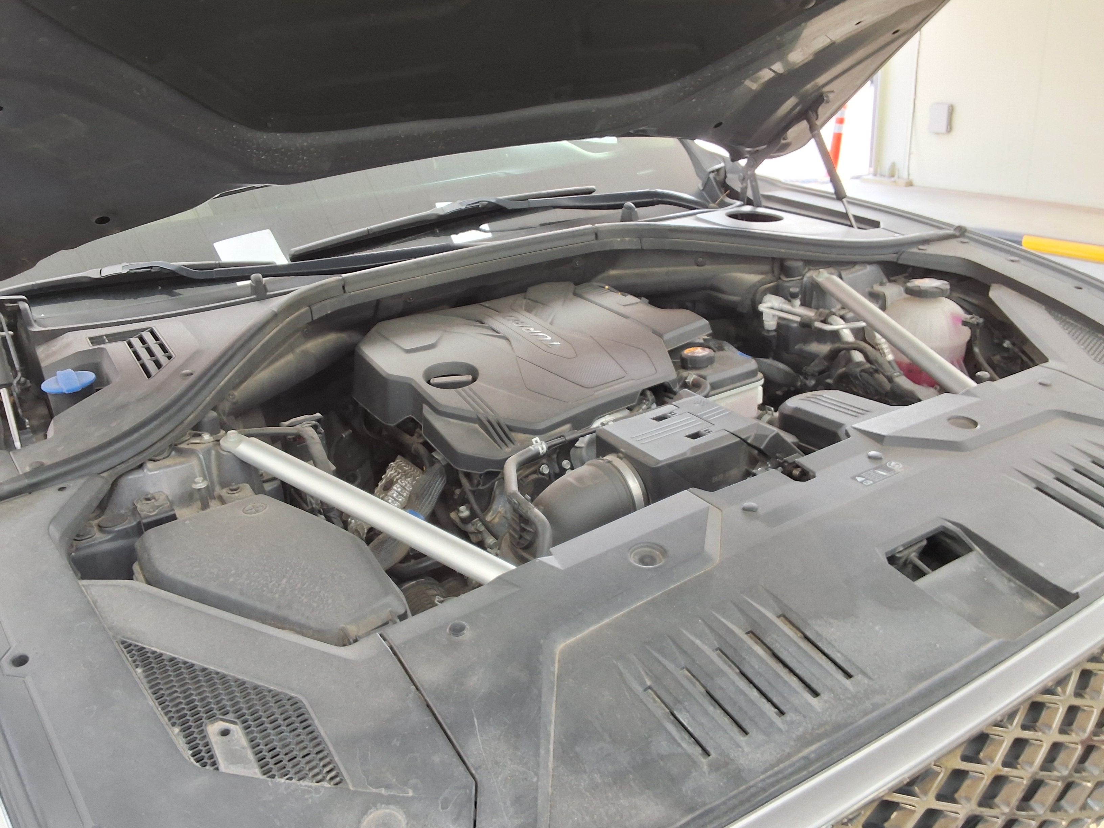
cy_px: 414
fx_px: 893
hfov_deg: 63.4
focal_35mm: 28
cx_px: 552
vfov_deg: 49.7
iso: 64
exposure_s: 1/40
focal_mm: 2.91
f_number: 1.9
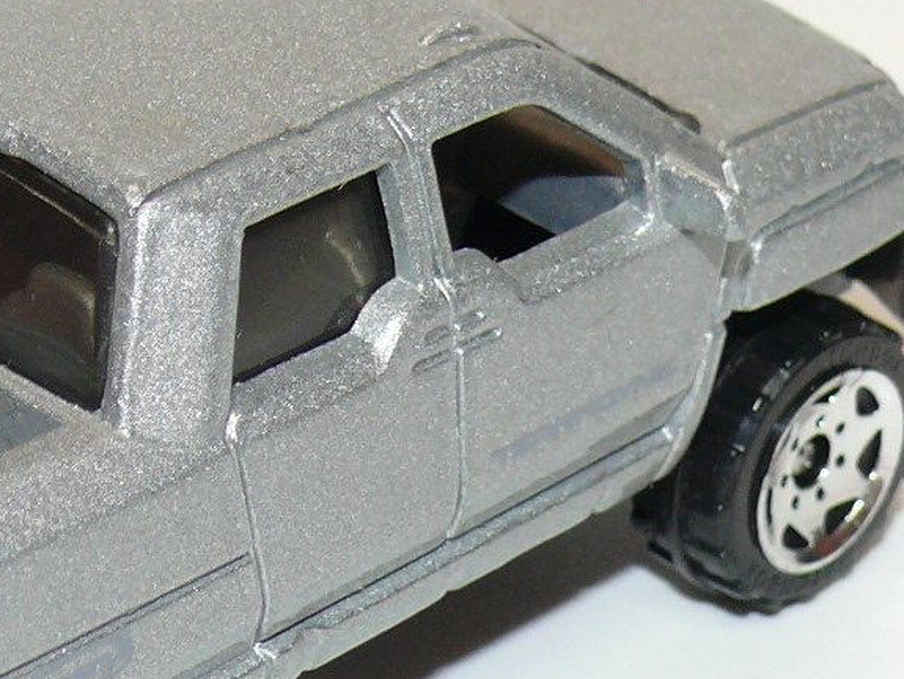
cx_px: 108
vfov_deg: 6.5
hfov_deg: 8.6
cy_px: 399
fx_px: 5958
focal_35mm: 228
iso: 100
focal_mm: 12
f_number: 4
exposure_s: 1/30
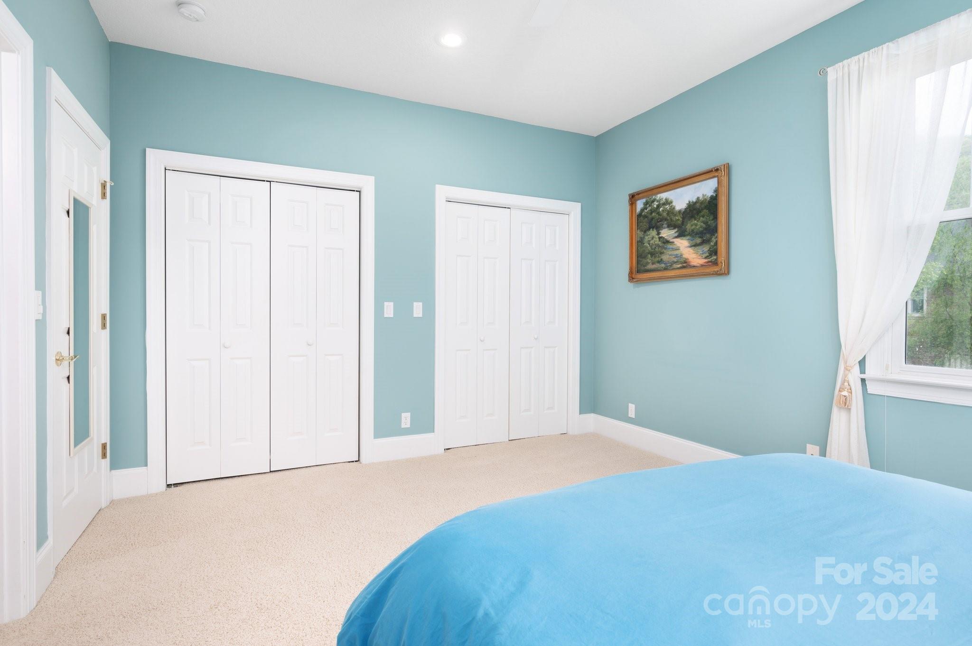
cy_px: 323
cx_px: 486
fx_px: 472
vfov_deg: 68.8
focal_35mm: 18
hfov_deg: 91.7
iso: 125
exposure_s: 1.6
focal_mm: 17.5
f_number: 8
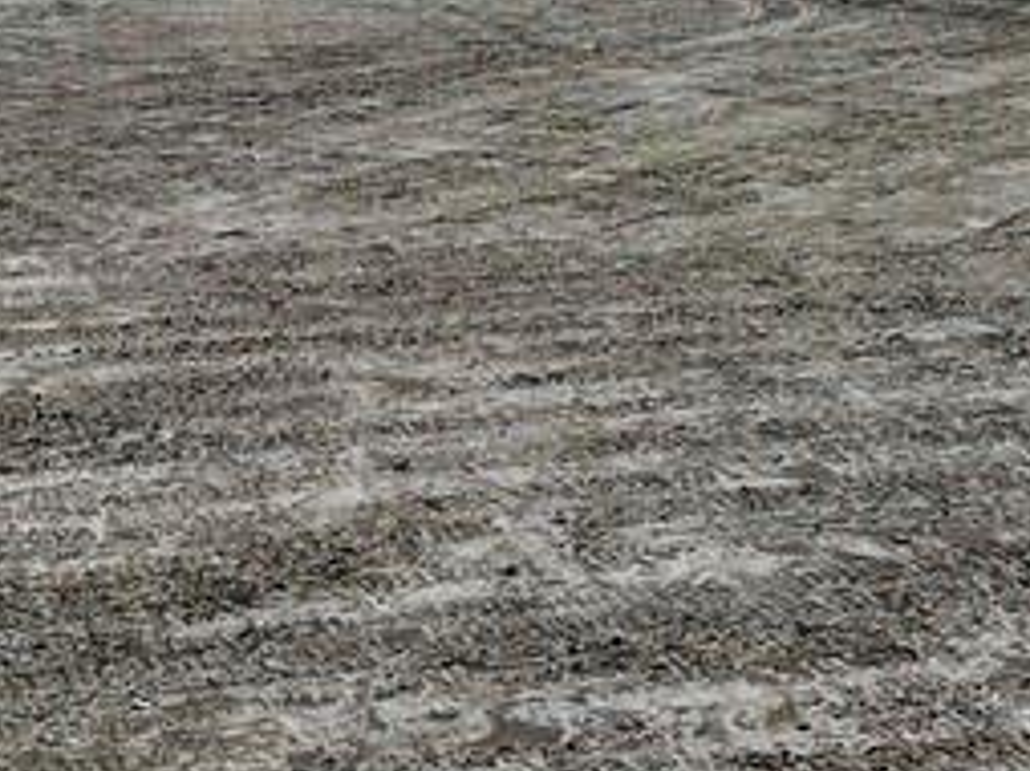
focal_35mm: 105
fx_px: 3121
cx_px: 292
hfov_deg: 18.6
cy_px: 357
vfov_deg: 14.1
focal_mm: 4.73
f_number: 2.2
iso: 100
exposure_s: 1/251
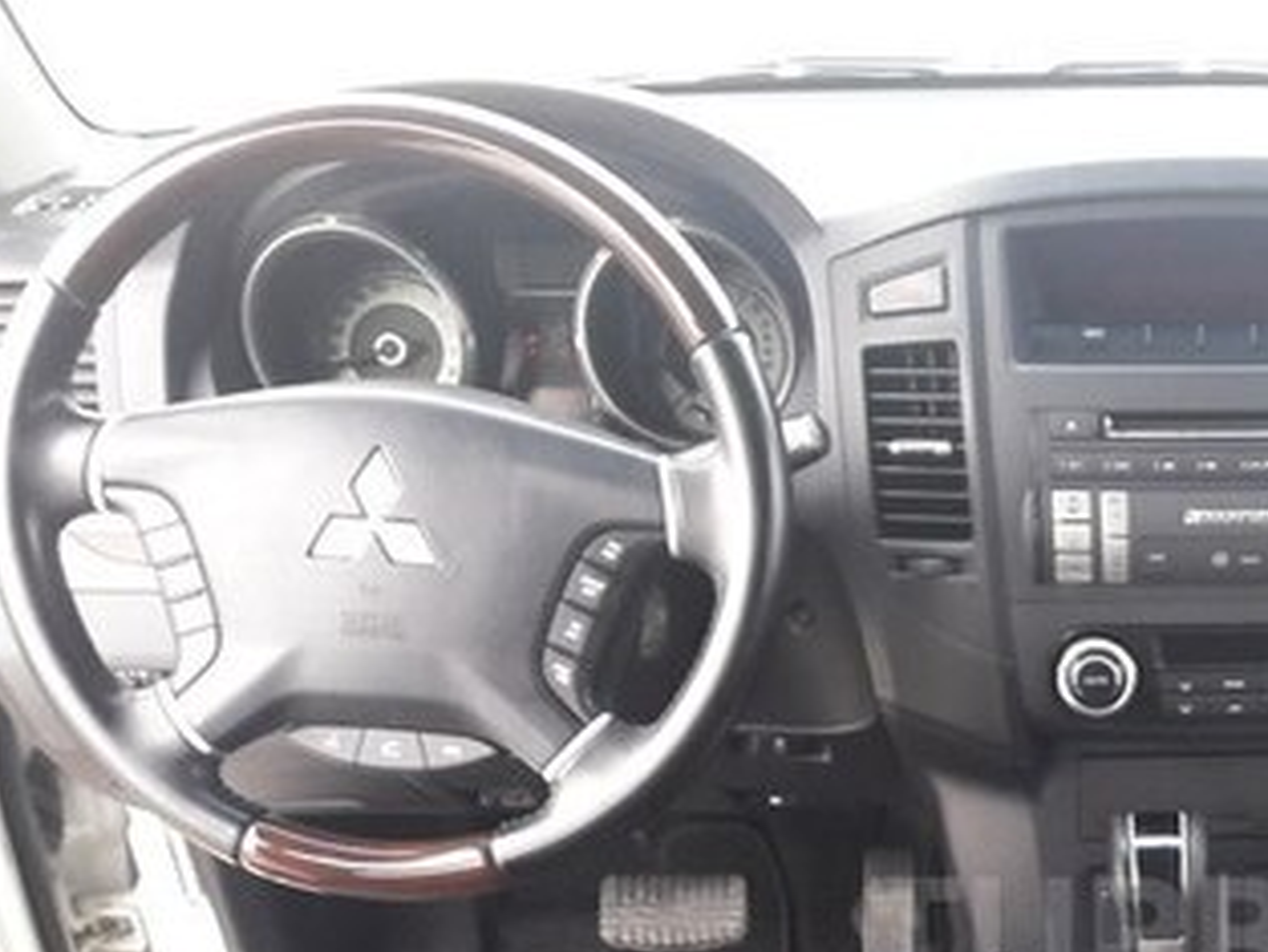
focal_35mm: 59
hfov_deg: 30.3
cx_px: 1284
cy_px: 938
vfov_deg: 23.8
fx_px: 2162
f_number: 1.9
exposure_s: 1/33
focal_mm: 3.7
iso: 125
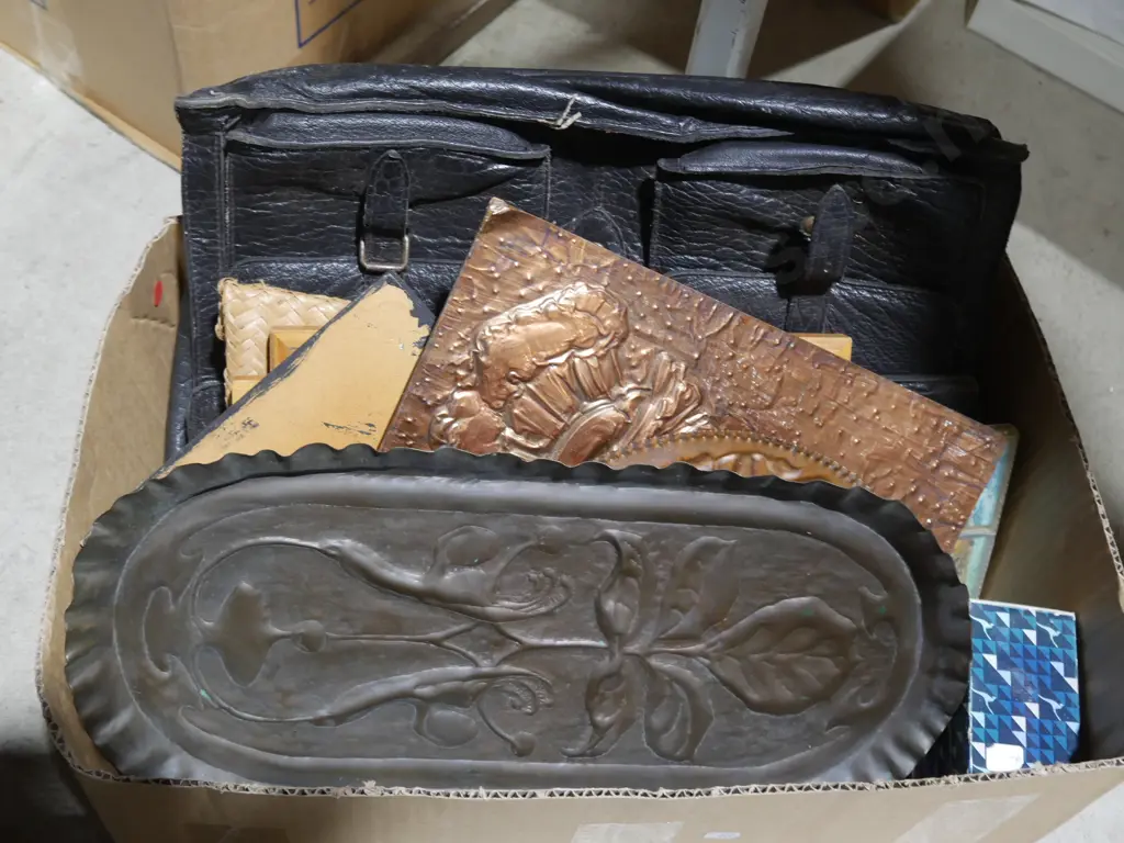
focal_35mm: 40
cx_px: 562
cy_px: 422
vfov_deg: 36.0
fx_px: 1299
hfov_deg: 46.8
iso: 800
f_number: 4.4
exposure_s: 1/60
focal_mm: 20
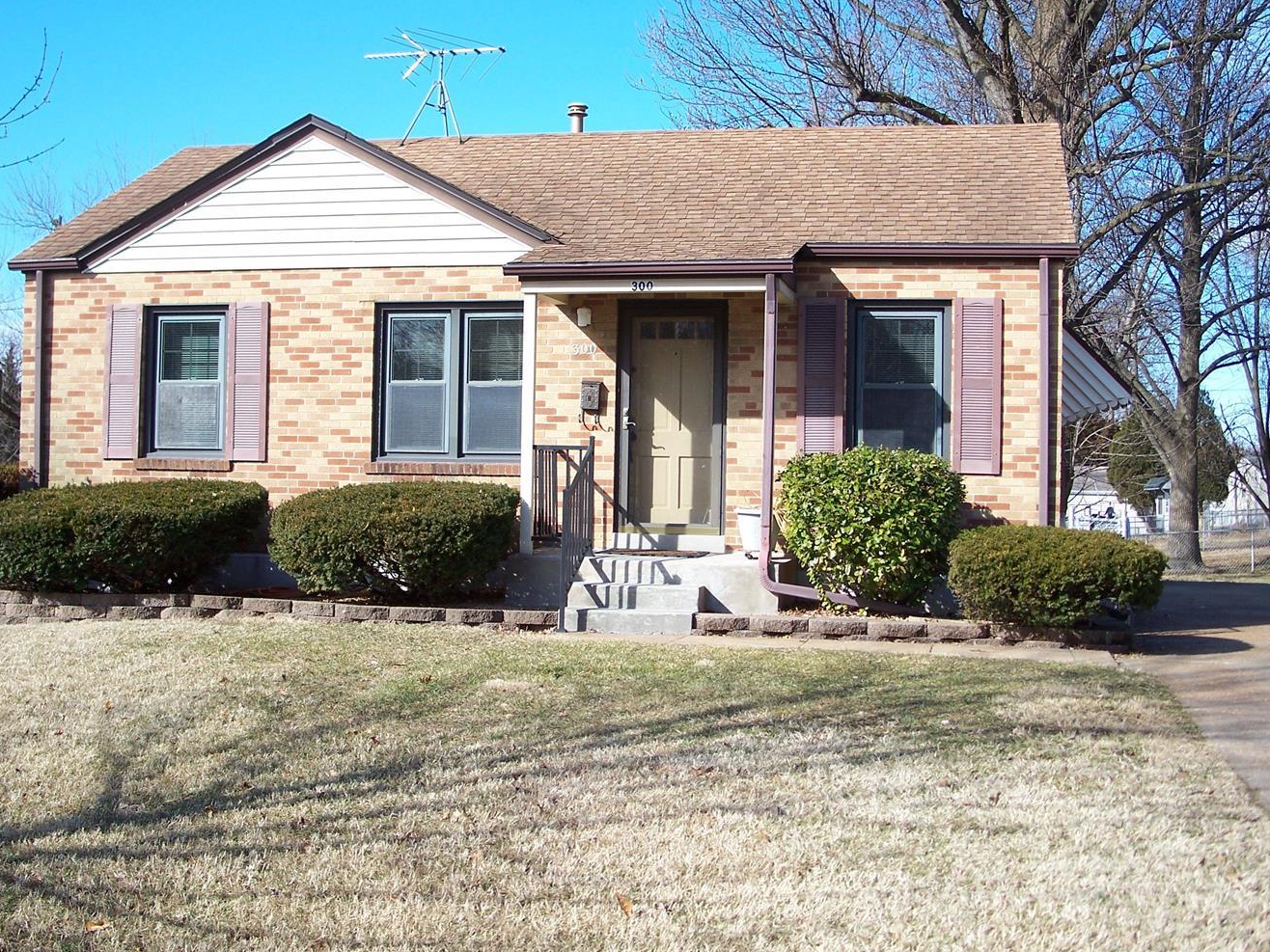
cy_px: 451
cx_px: 589
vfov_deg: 32.2
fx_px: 1651
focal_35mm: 45
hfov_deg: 42.0
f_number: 2.8
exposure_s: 1/400
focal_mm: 7.8
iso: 64
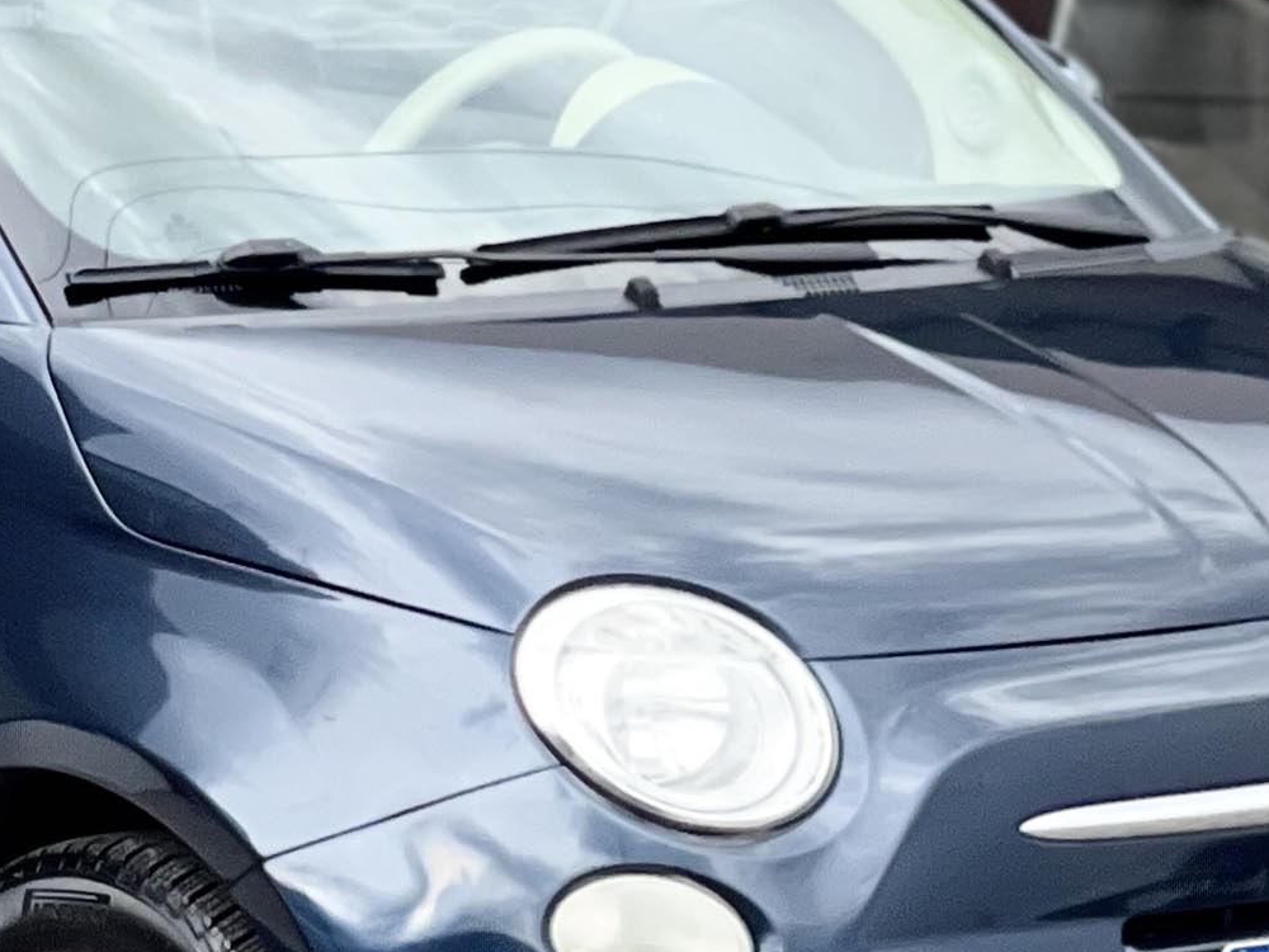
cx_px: 249
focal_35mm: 258
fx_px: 9458
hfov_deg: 7.7
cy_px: 479
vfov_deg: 5.8
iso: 125
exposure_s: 1/121
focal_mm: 7.5
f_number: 2.2
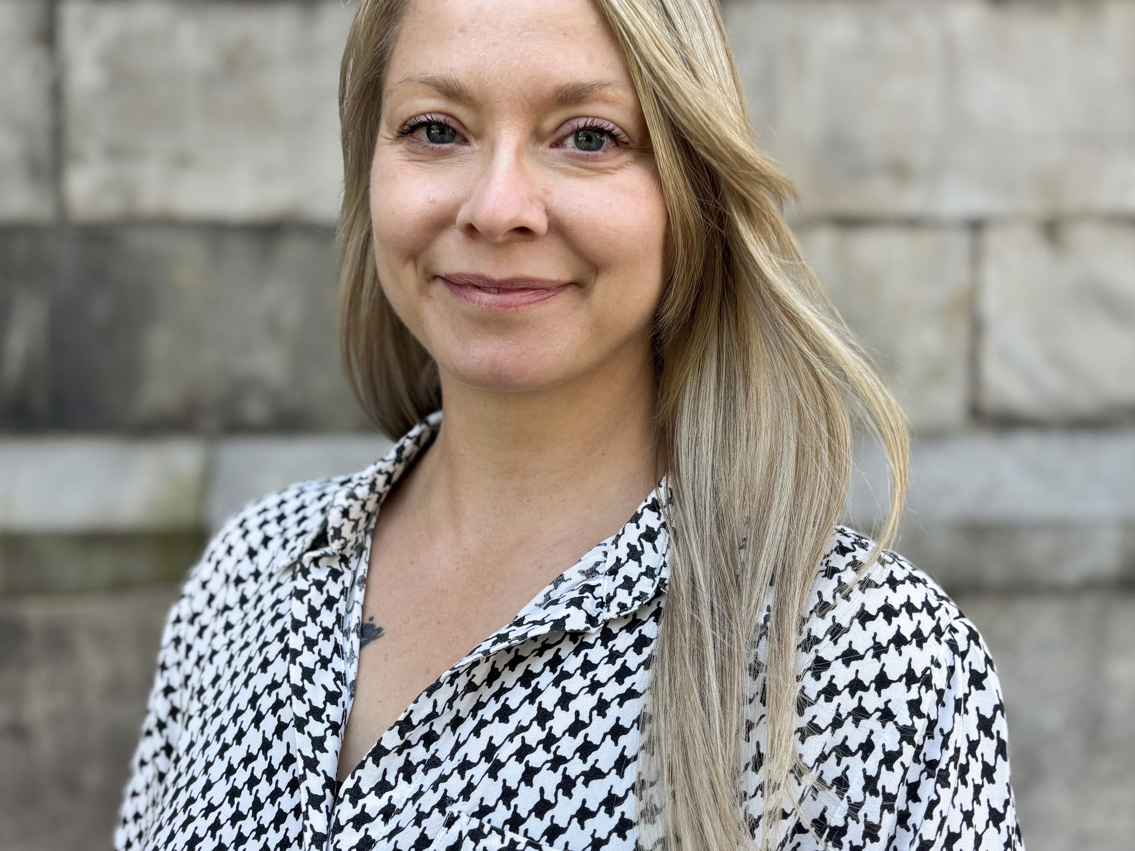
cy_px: 387
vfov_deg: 35.1
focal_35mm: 41
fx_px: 1344
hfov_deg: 45.7
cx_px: 524
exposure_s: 1/254
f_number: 1.6
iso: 40
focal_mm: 5.96
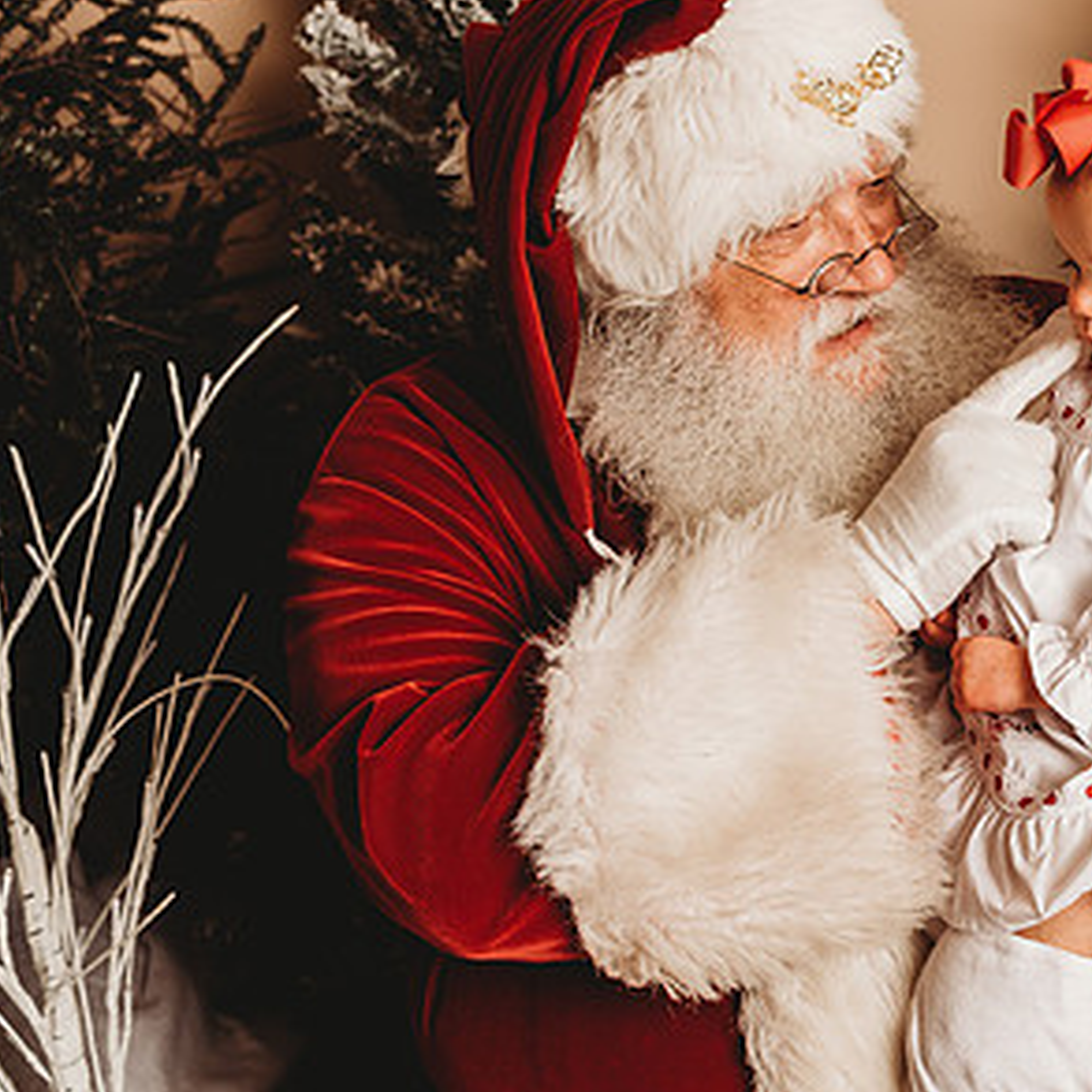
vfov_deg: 26.8
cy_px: 386
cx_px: 921
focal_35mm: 64
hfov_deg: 26.2
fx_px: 2284
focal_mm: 38
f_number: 4
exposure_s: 1/160
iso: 100
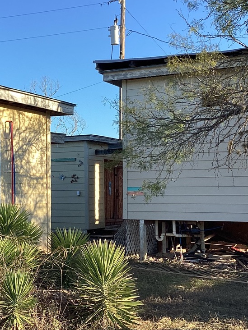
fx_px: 583
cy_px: 162
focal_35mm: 61
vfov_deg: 31.7
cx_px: 58
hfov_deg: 23.7
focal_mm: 3.3
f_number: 2.4
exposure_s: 1/438
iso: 25
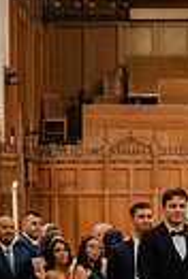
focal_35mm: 240
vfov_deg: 8.4
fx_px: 1870
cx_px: 316
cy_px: 360
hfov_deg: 5.7
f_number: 2.8
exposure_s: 1/160
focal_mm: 70
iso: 10000
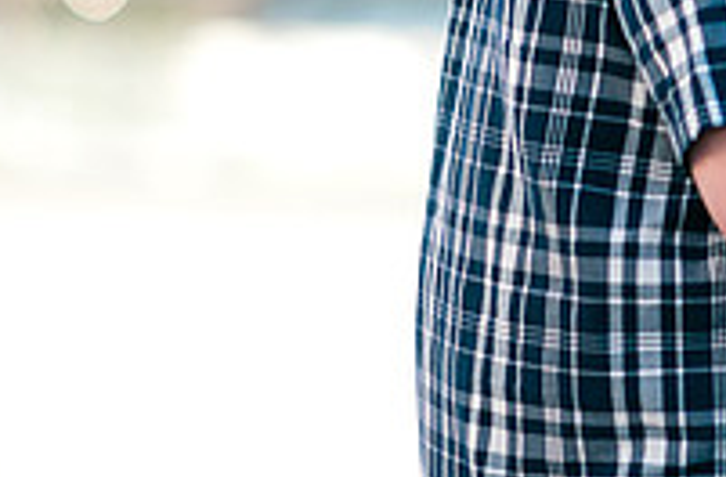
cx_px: 507
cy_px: -144
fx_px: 5319
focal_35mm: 265
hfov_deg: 7.8
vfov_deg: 5.1
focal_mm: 85
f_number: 1.4
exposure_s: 1/1600
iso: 100
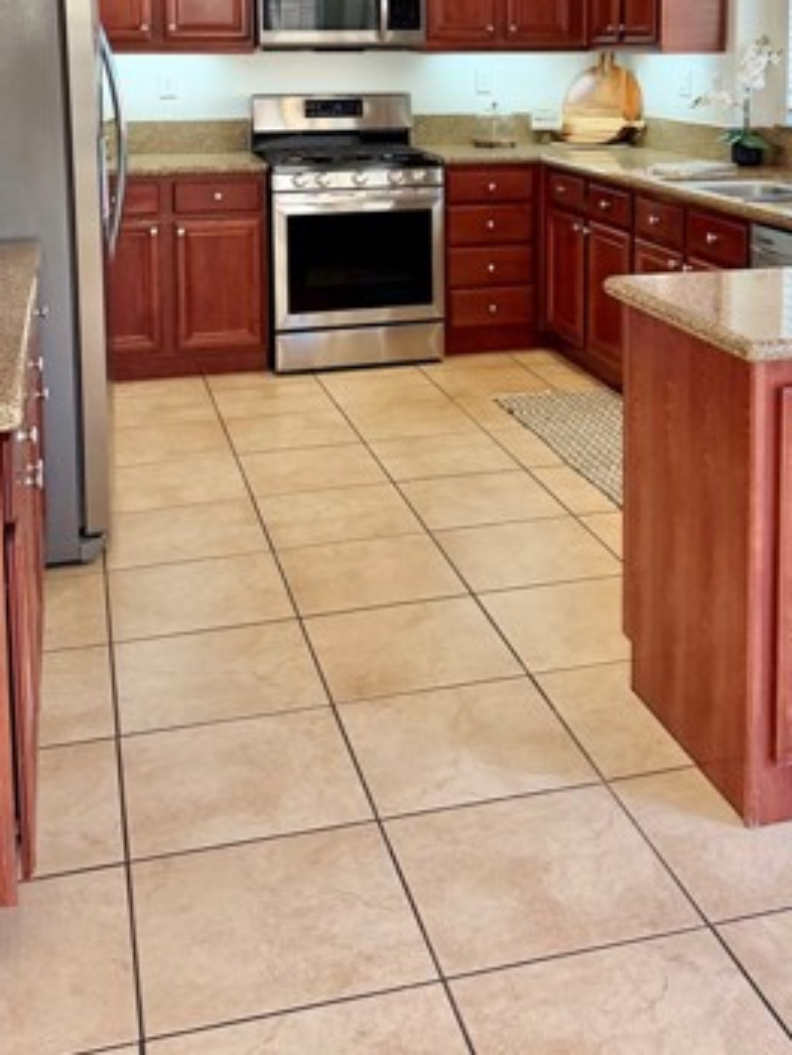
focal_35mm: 44
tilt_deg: -5.2
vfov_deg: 40.8
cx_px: 475
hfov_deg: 32.8
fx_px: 1341
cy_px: 187
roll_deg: -0.5
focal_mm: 6.76
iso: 200
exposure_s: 1/177
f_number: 1.78
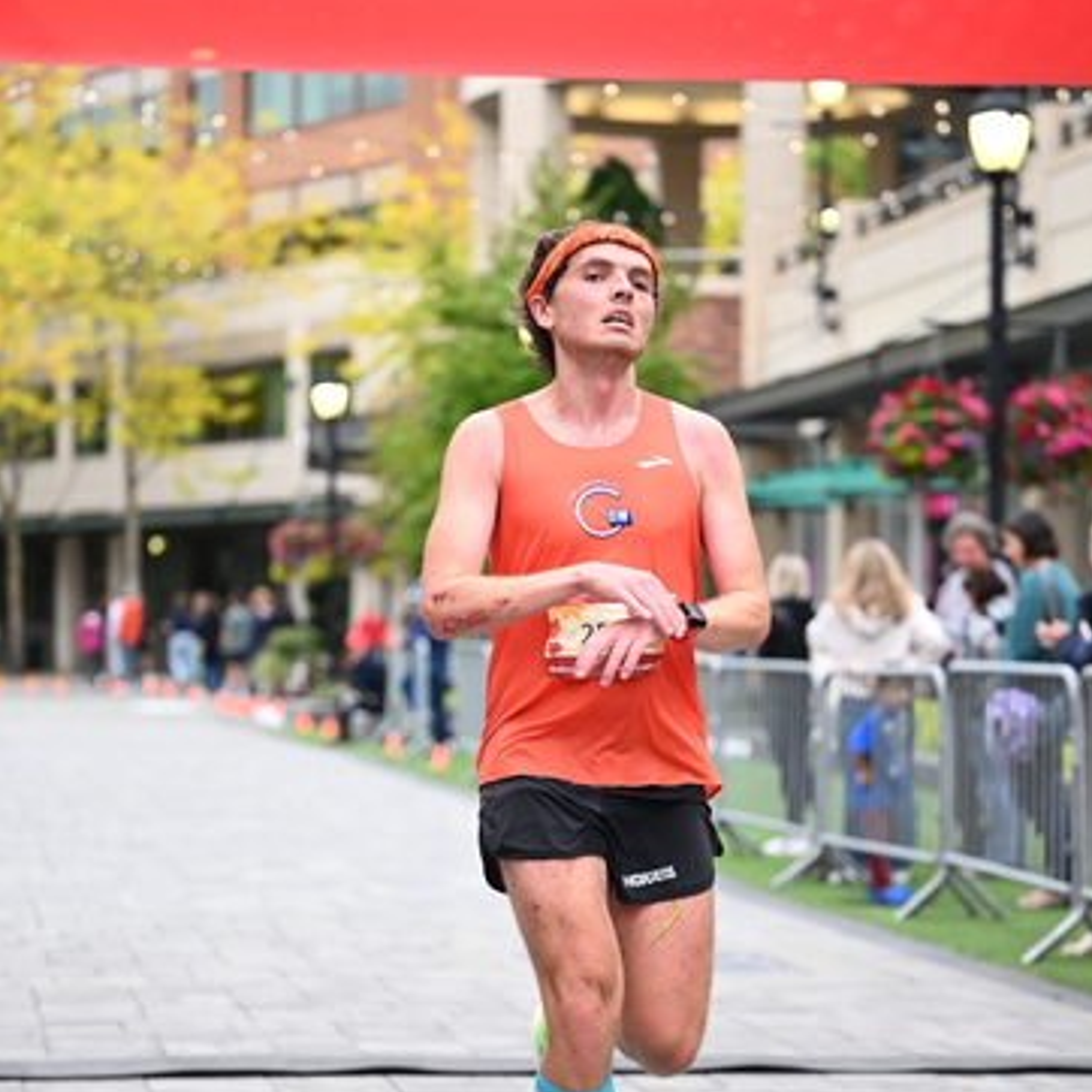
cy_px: 697
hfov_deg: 16.4
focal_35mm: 106
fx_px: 3783
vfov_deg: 16.4
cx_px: 551
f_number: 2.8
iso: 1600
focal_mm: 82
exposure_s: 1/1250
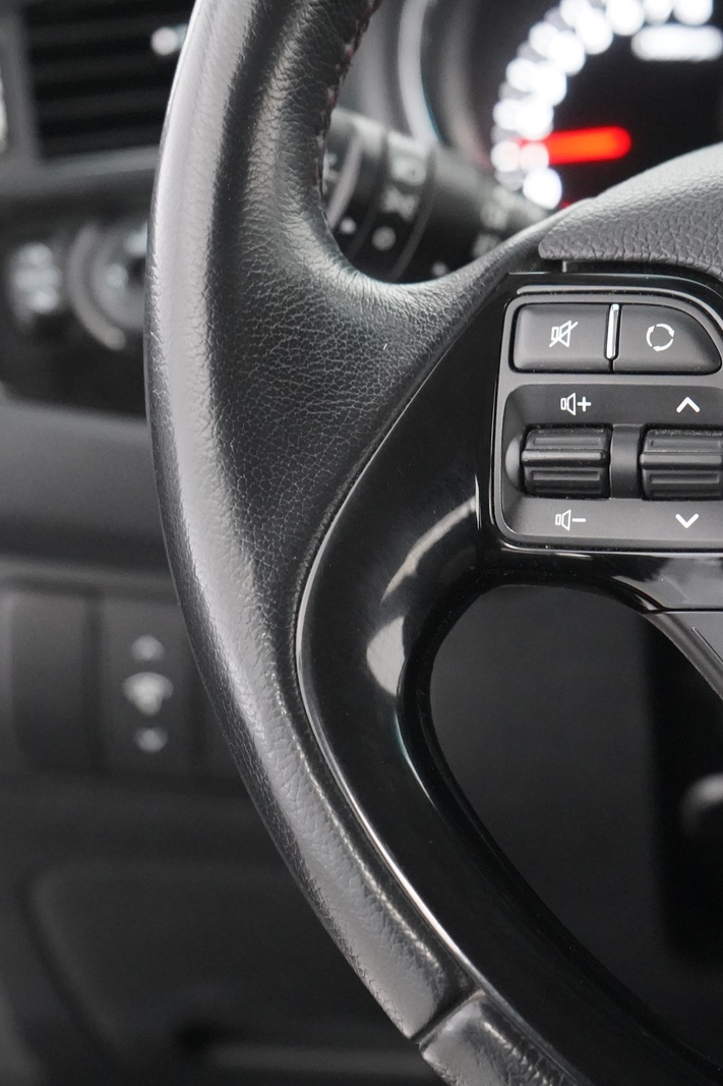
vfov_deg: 24.8
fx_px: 2471
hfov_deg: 16.6
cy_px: 547
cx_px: 435
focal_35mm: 82
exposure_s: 1/40
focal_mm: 54
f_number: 5
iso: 12800
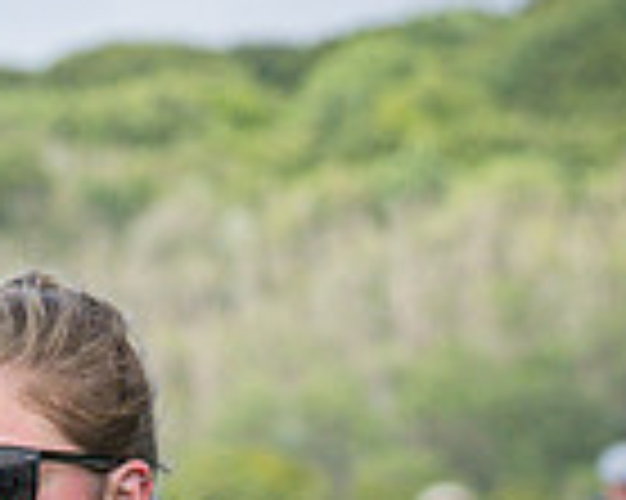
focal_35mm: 700
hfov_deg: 2.8
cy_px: 495
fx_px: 12960
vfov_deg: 2.2
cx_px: -457
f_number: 5
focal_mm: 87
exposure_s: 1/1600
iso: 400
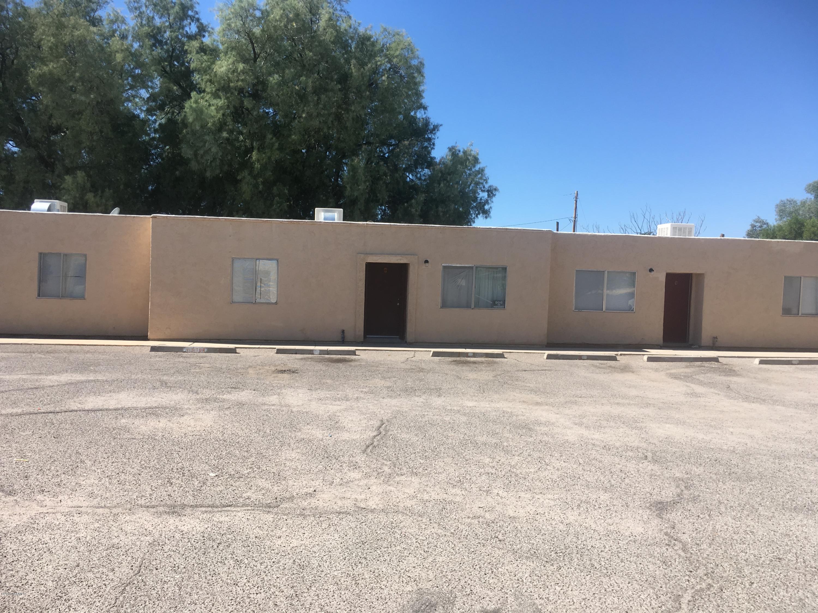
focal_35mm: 29
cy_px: 306
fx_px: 685
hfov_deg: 61.7
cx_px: 409
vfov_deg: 48.2
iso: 25
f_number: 2.2
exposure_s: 1/1221
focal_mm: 4.15
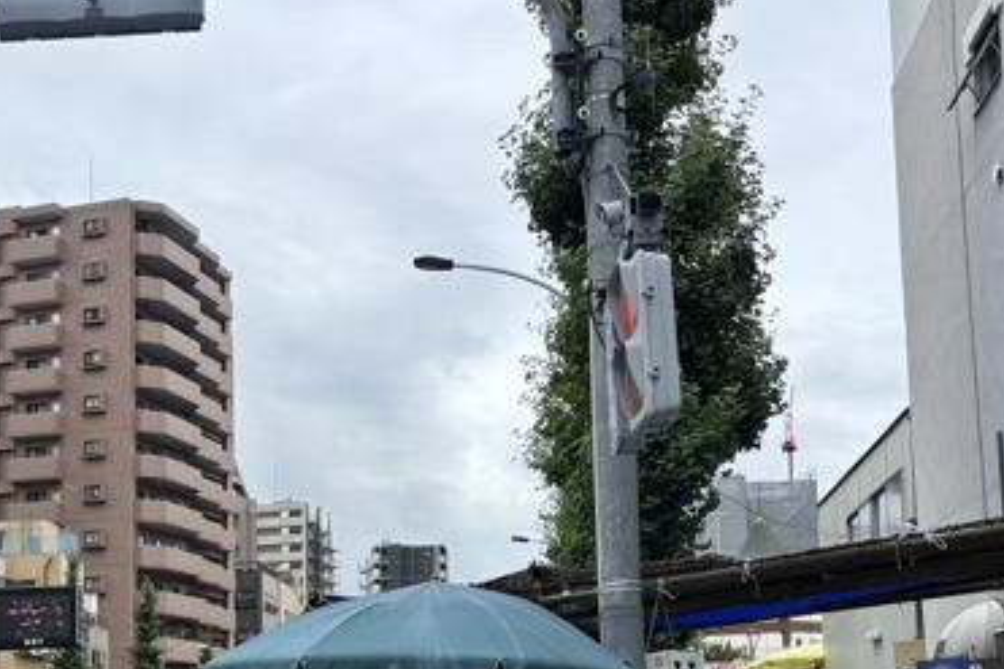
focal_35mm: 51
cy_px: 654
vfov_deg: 25.3
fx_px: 1422
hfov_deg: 38.6
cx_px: 371
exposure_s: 1/1437
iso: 50
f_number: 1.6
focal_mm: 5.96
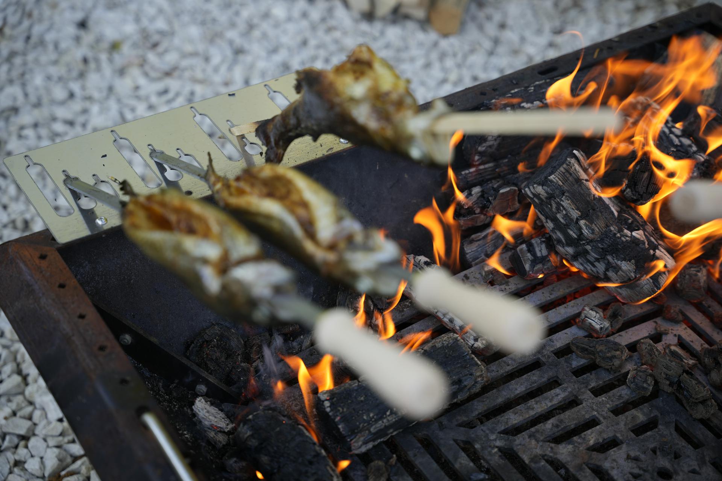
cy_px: 240
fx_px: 1209
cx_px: 361
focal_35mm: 60
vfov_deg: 22.5
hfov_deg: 33.2
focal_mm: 60.3
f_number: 3.2
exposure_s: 1/160
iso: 100
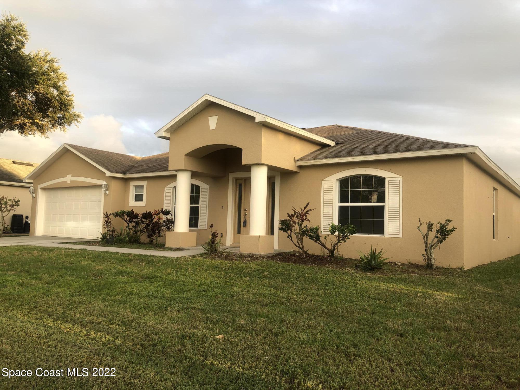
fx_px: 421
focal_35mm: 28
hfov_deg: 63.4
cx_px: 260
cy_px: 195
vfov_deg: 49.7
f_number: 1.8
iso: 20
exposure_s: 1/144
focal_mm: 4
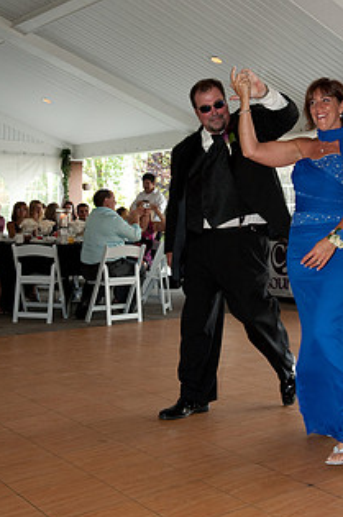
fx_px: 717
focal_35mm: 50
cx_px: 211
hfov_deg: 26.8
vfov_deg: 39.4
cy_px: 197
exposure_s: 1/125
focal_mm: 35
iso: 1250
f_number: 5.6
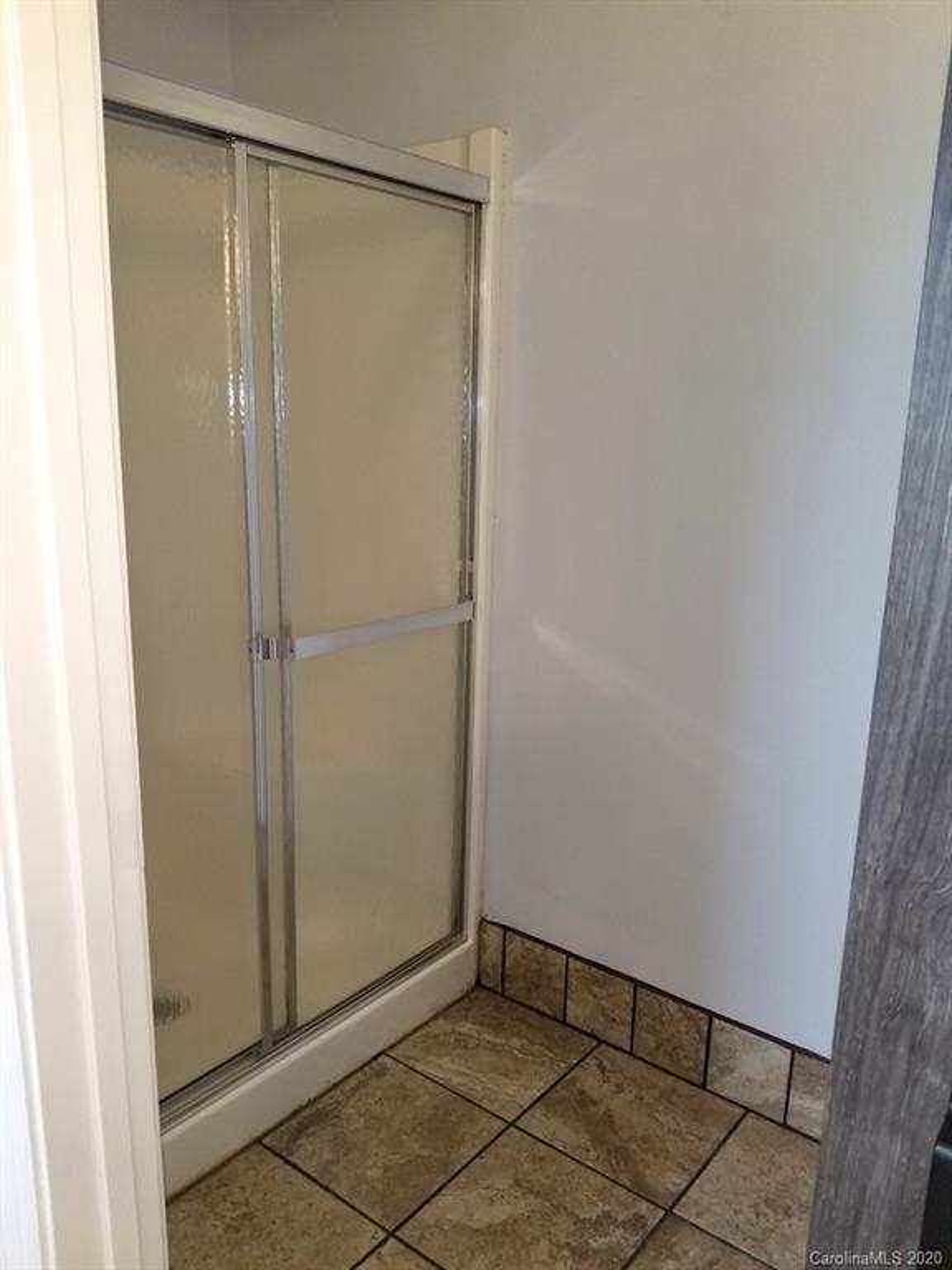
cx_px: 476
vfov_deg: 67.3
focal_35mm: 26
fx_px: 953
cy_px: 635
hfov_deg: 53.1
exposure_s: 1/60
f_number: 1.7
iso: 80
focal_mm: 4.3
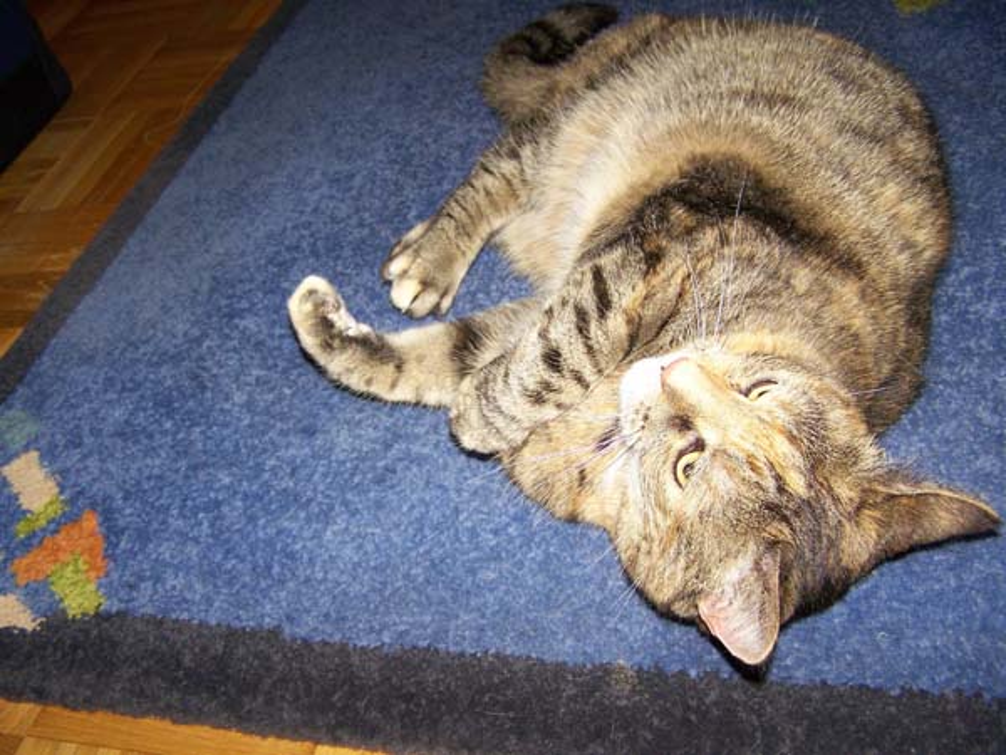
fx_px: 1104
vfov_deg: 37.7
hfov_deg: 49.0
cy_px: 378
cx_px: 503
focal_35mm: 38
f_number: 2.8
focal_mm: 6.3
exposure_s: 1/60
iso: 160
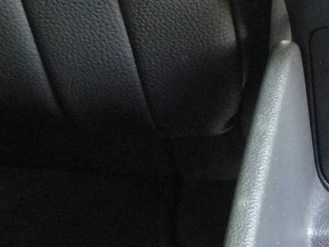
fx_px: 951
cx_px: 406
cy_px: -54
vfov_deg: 14.3
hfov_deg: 18.5
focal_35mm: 100
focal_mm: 5.2
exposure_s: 1/8
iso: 400
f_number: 3.3
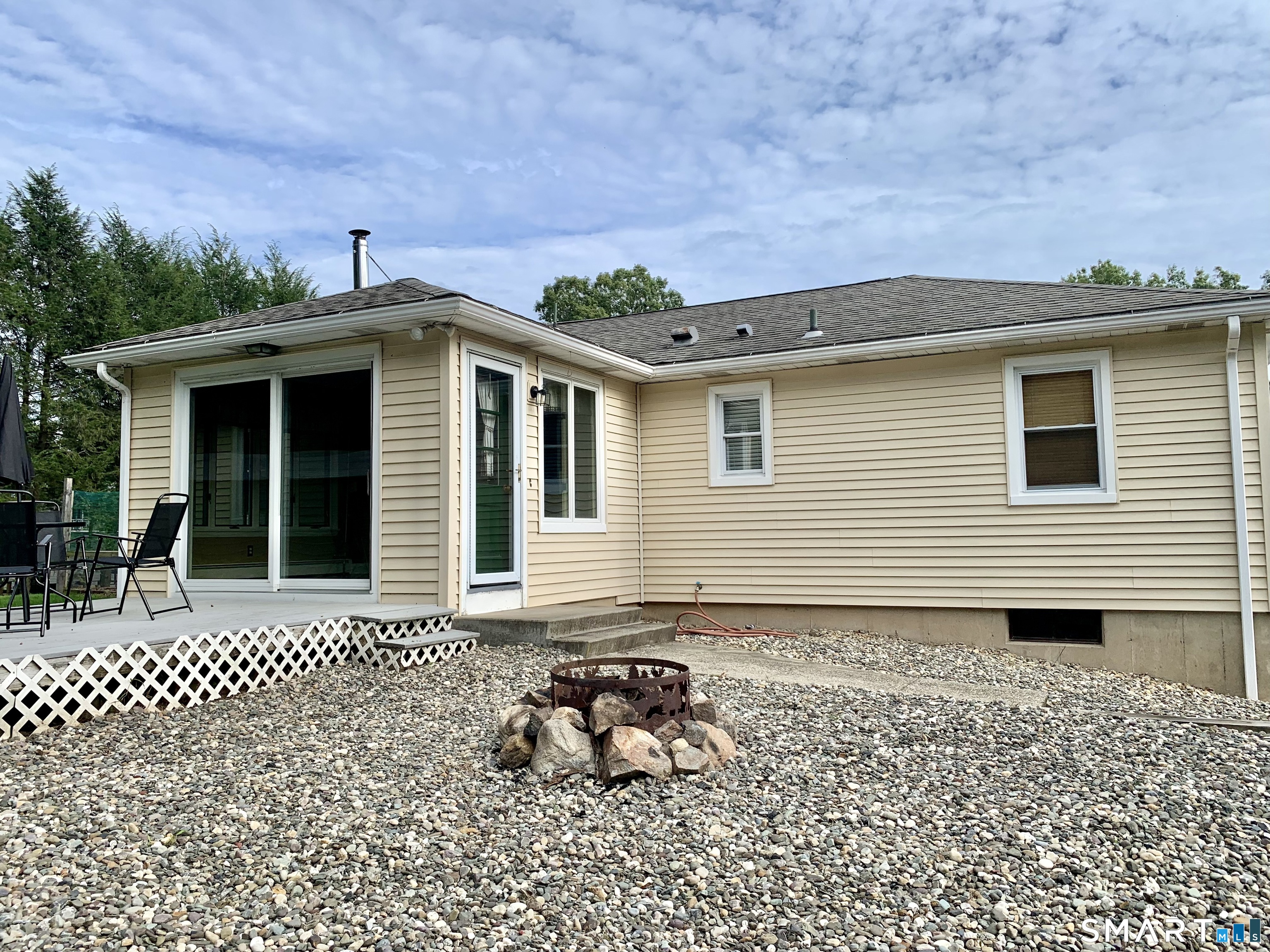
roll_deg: +1.6
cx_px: 635
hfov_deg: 67.3
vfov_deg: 53.1
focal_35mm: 26
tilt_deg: +3.8
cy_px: 476
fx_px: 954
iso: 25
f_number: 1.8
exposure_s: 1/1953
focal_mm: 4.25
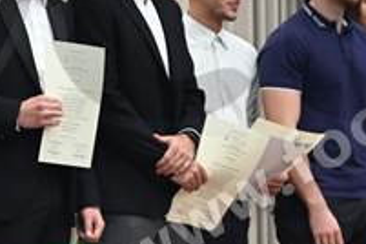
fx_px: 2714
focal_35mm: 267
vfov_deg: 5.1
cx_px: 106
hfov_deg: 7.7
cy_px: 198
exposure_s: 1/80
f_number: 4
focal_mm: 70
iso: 1100
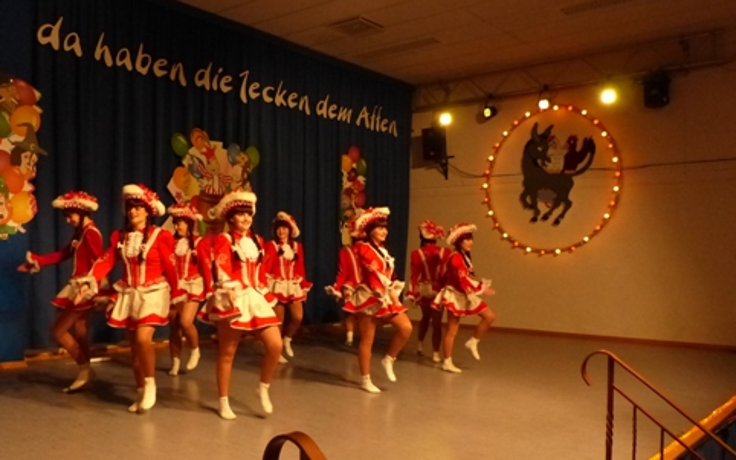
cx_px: 310
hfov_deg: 57.9
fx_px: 662
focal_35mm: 33
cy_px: 264
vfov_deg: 38.2
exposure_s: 1/80
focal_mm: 4.5
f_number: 2.8
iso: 800
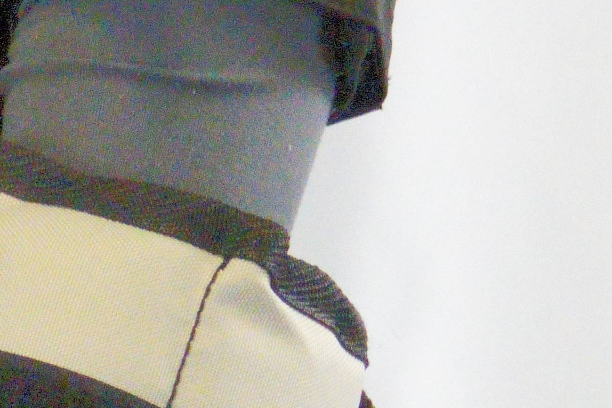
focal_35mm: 638
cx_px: -492
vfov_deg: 2.1
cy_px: 986
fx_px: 10846
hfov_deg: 3.2
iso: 8000
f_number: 6.3
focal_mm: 96
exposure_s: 1/1000
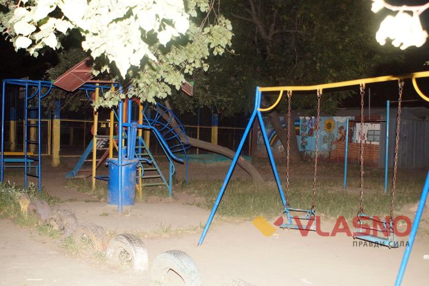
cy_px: 143
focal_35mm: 39
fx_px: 465
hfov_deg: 49.6
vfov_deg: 34.2
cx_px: 214
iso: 3200
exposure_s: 1/60
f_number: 4.5
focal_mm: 26
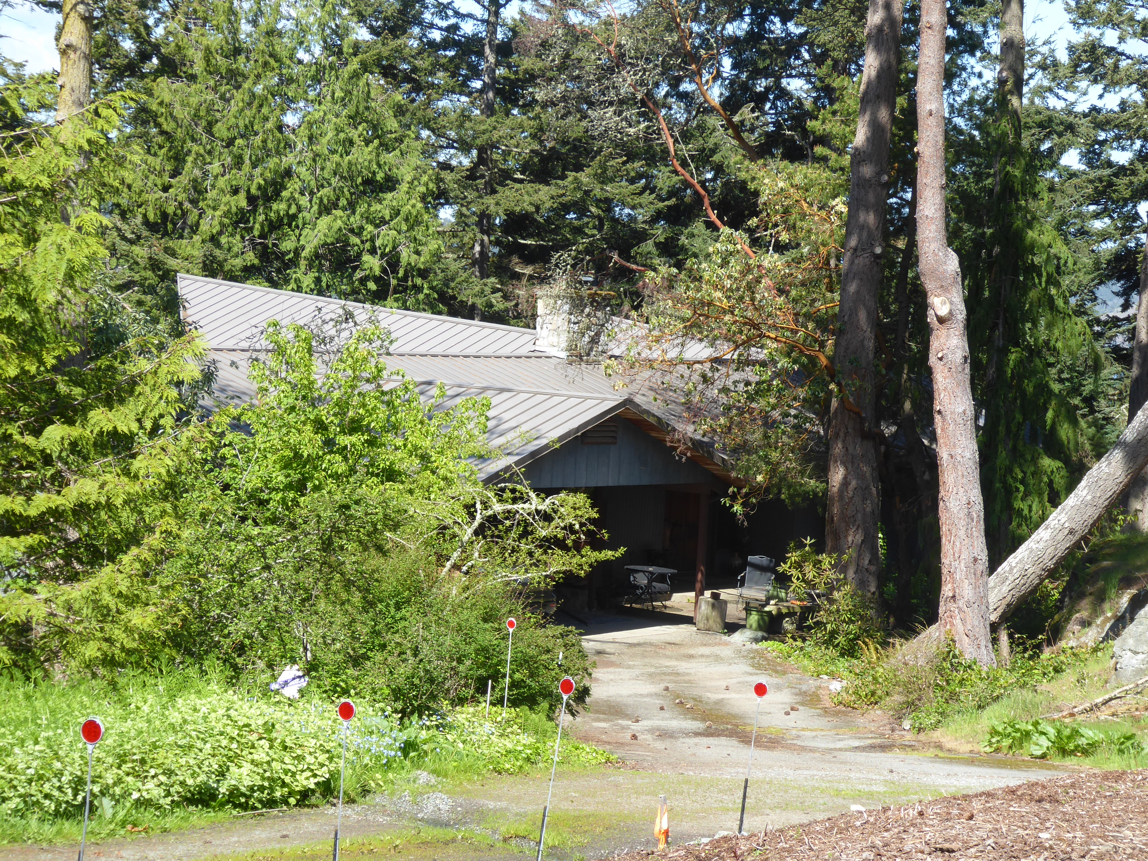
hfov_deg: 18.4
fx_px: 3549
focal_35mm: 107
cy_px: 430
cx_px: 574
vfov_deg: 13.8
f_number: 5
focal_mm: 17.5
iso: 80
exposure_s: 1/160
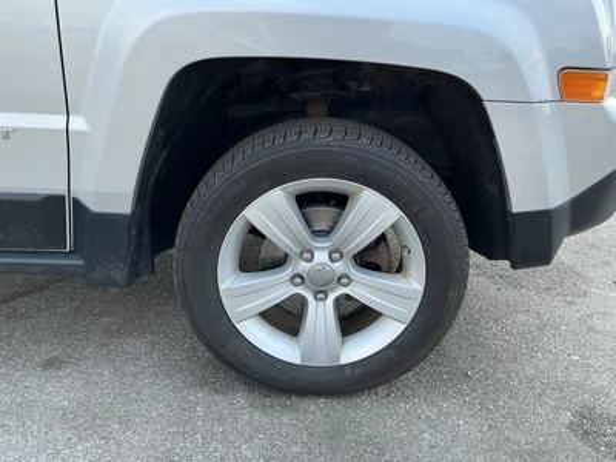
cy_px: 231
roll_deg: -5.7
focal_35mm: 28
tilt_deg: -18.9
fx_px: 498
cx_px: 308
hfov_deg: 63.4
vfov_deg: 49.7
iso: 25
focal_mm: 3
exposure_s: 1/442
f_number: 1.8
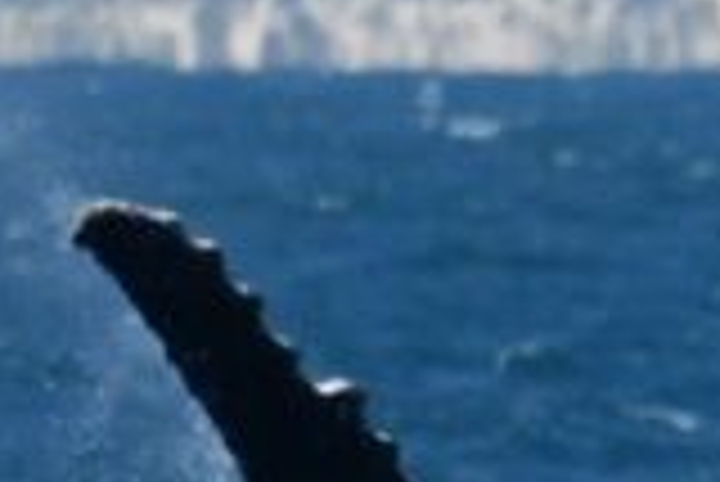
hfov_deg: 0.8
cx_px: 680
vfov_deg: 0.6
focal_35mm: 2500
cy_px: 392
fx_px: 50044
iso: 1000
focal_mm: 500
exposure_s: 1/8000
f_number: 6.3
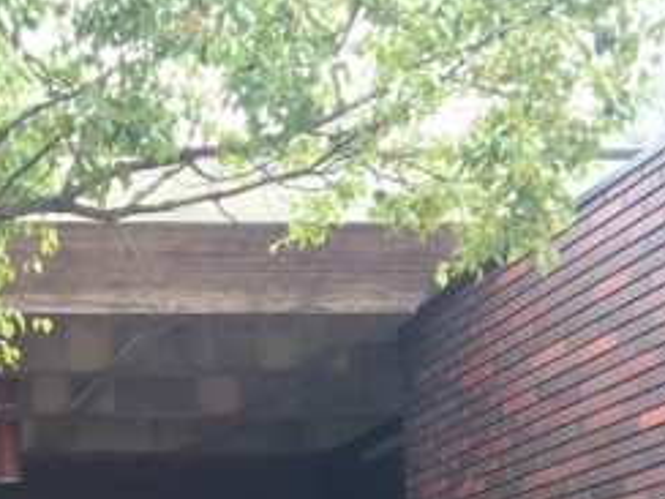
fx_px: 1460
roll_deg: +0.7
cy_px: 600
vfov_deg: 18.4
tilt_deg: +7.5
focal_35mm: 76
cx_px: -147
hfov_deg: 23.3
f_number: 2.2
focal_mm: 4.15
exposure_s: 1/120
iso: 64
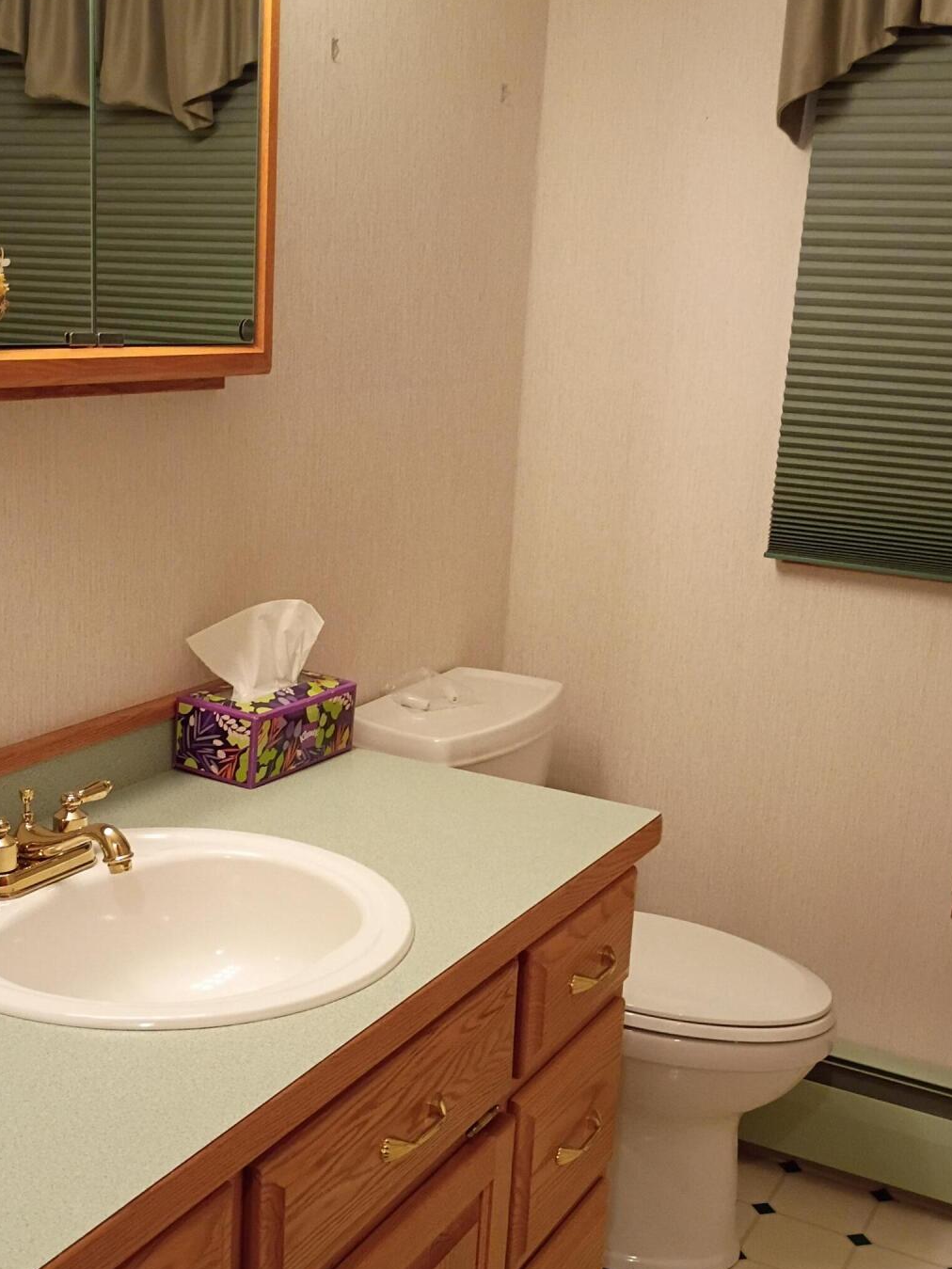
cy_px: 688
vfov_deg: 43.8
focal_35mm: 43
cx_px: 414
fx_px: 1577
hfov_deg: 33.6
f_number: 1.8
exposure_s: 1/60
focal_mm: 4.27
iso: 779
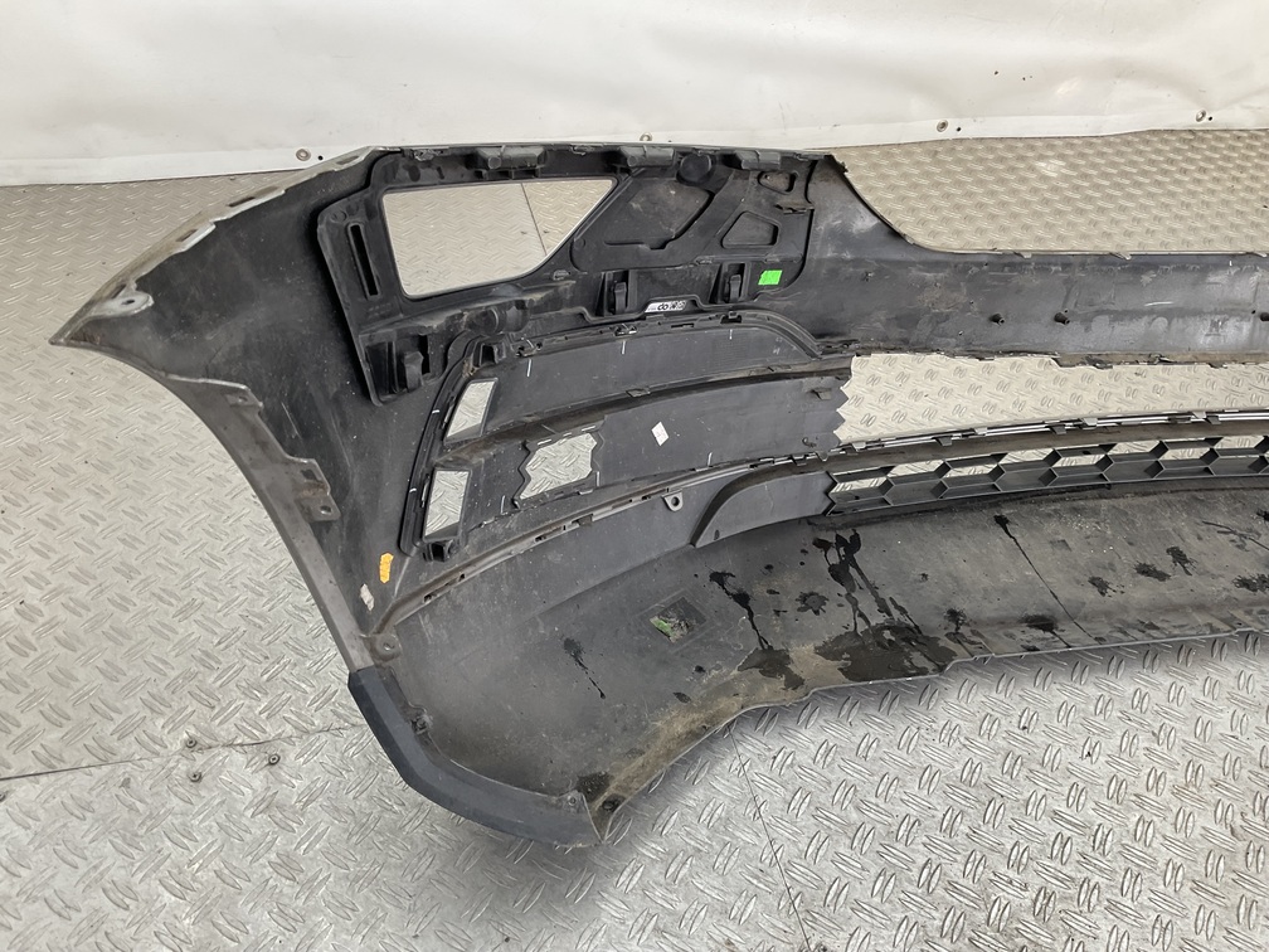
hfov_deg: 61.7
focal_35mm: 29
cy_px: 476
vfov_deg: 48.2
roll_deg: -8.8
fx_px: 1063
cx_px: 634
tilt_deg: -39.4
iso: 32
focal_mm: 3
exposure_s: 1/120
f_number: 1.8
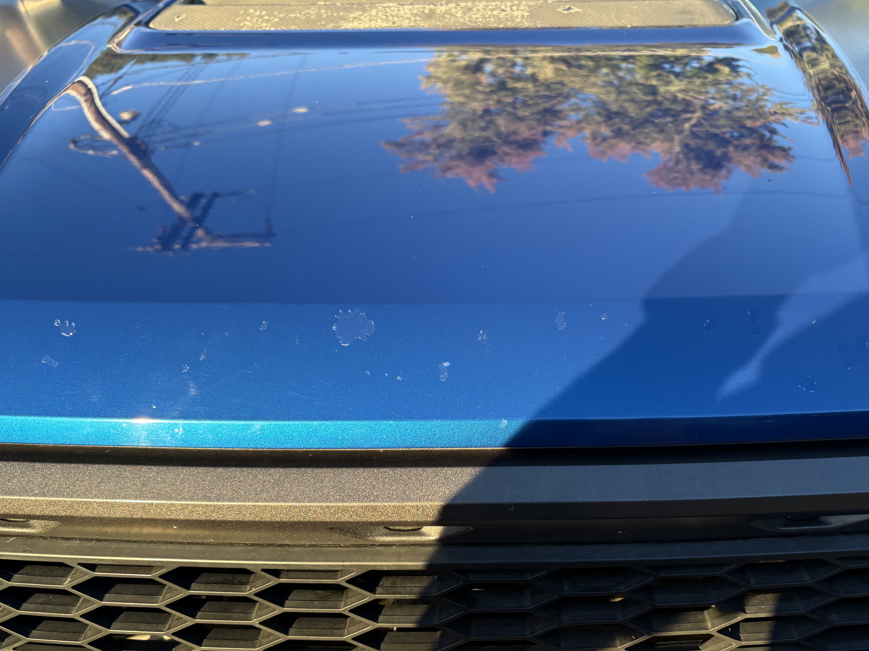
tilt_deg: -24.8
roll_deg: +0.0
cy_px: 364
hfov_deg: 58.3
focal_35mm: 31
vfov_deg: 45.4
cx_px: 469
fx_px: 778
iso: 64
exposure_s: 1/303
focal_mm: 5.96
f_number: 1.6
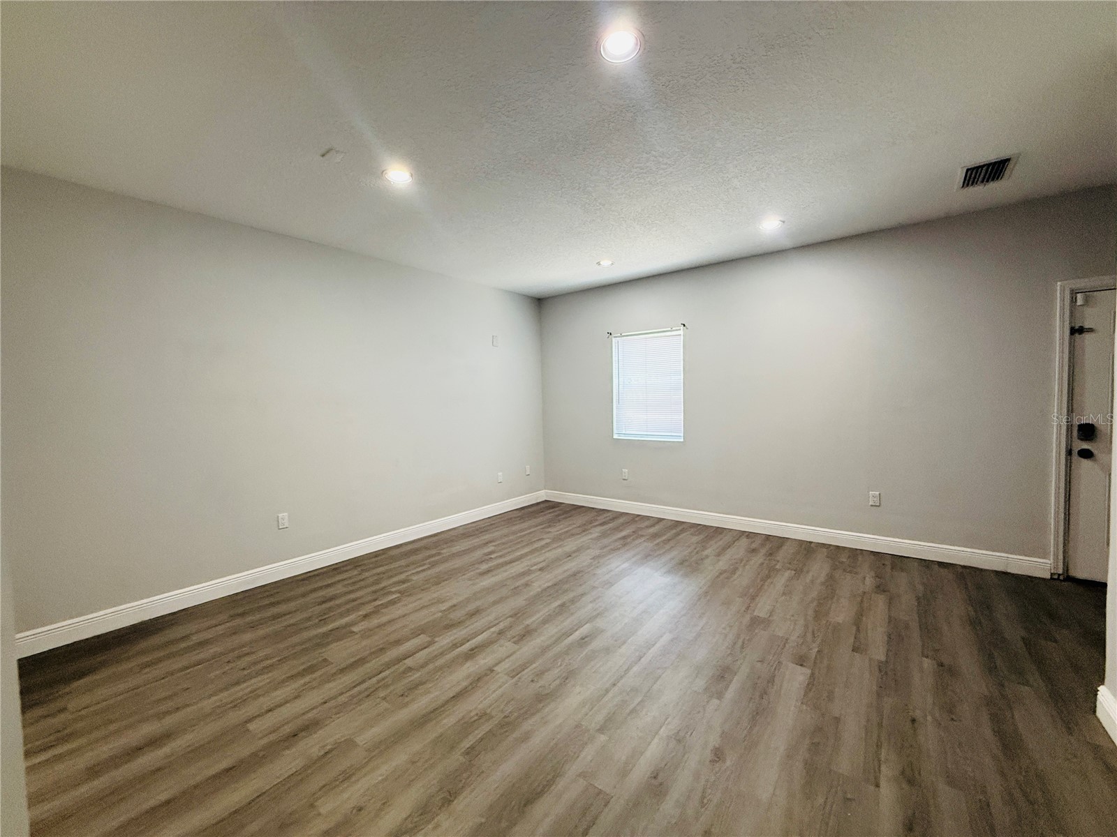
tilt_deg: -1.5
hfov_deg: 102.1
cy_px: 418
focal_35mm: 14
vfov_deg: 85.7
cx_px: 558
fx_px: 452
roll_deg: +0.8
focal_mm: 2.22
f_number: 2.2
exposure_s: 1/120
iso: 400
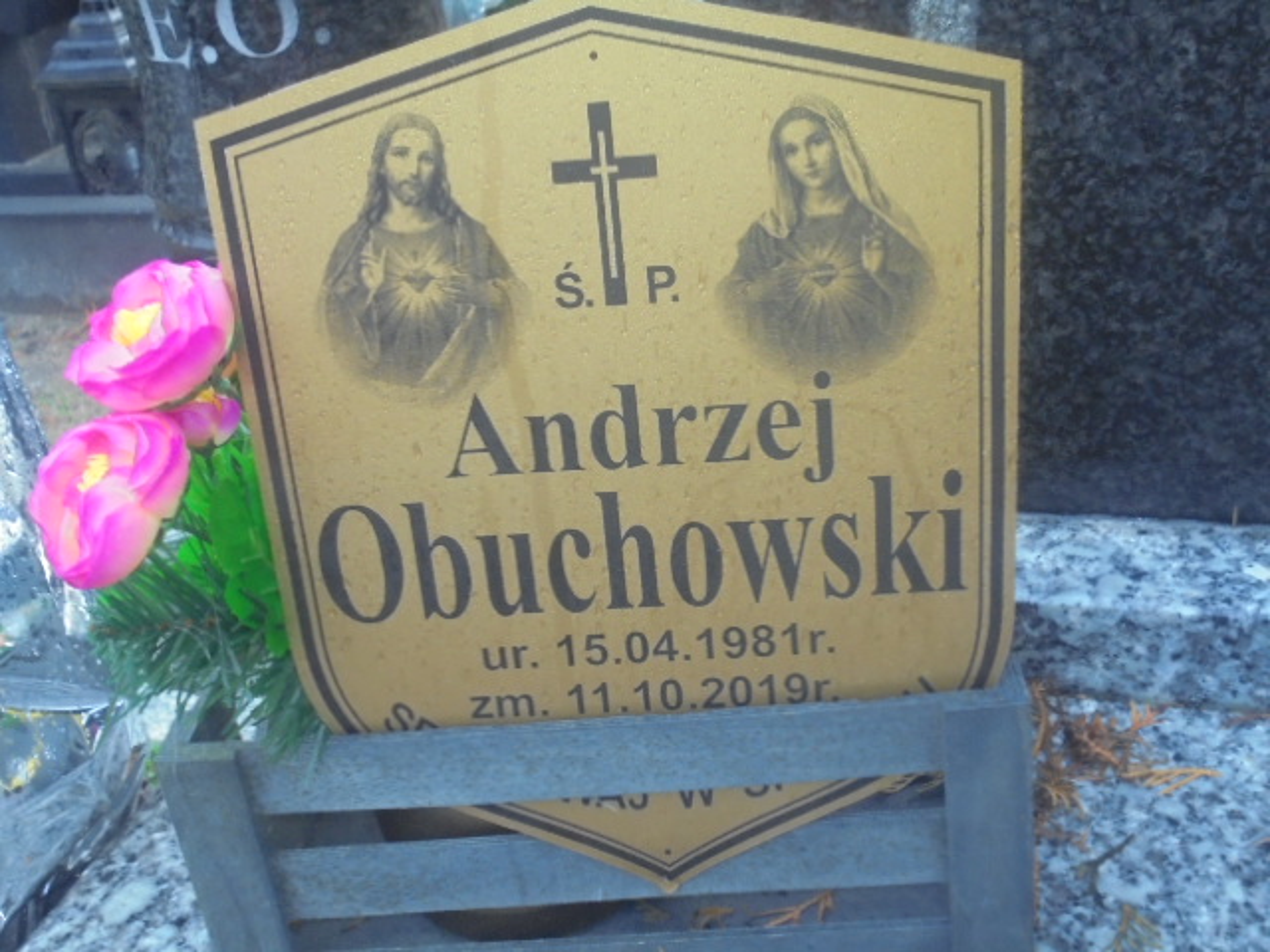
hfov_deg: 43.9
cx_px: 635
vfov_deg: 33.6
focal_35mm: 43
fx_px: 1578
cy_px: 476
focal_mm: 7.8
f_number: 4.5
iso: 320
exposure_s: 1/30
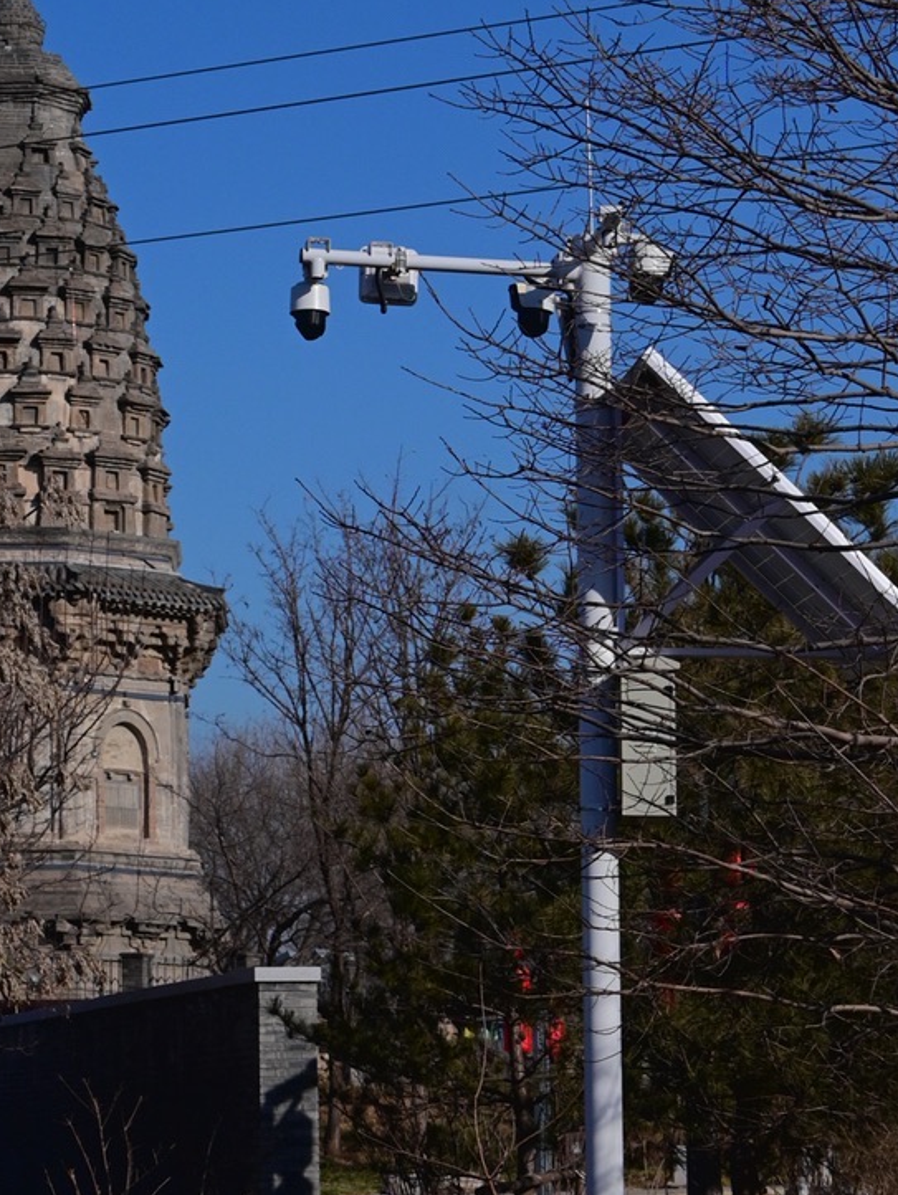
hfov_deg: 10.9
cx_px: -192
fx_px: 4596
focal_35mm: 133
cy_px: 342
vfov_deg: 14.8
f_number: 8
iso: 320
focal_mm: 50
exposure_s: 1/2500
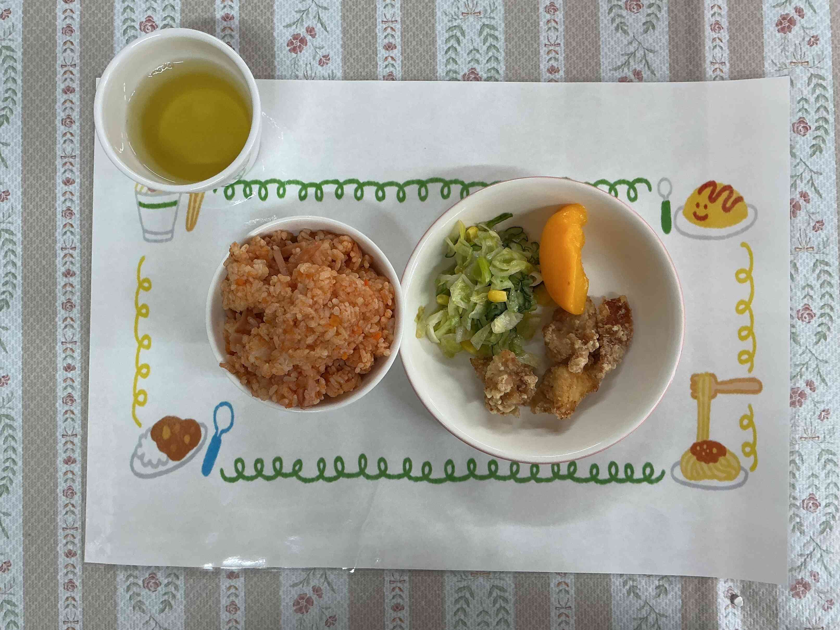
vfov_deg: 48.2
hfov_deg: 61.7
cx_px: 420
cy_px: 315
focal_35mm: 29
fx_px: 704
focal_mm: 3
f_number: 1.8
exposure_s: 1/120
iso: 64
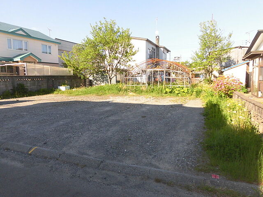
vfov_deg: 56.8
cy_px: 98
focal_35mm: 24
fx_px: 182
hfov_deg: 71.6
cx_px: 132
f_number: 3.1
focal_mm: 4.3
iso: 100
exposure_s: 1/640
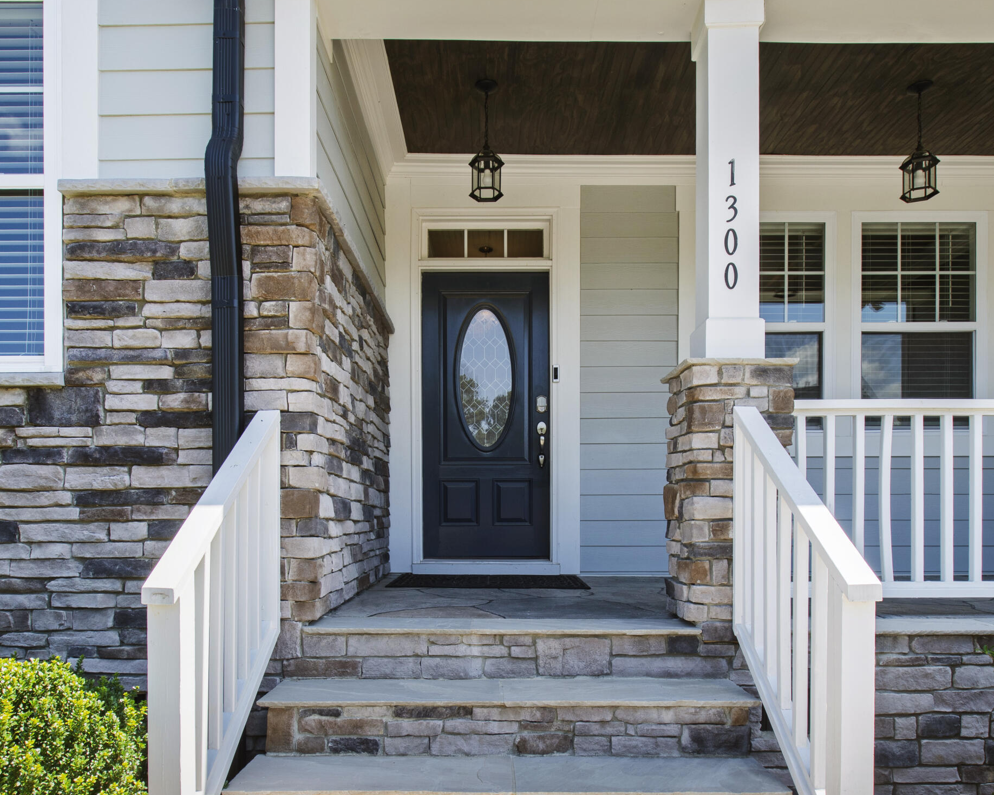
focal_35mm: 23
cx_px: 483
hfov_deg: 72.6
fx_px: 677
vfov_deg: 60.1
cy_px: 499
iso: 100
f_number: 8
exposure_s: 1/80
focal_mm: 10
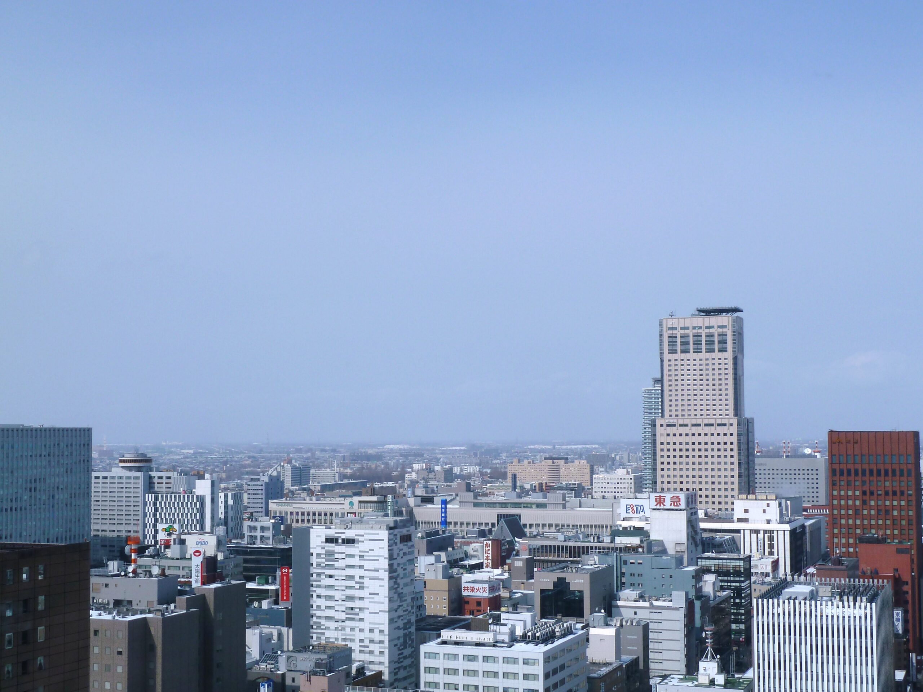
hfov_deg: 39.7
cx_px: 462
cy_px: 346
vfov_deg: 30.3
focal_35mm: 48
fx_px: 1280
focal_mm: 7.9
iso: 80
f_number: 5.6
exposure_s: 1/500
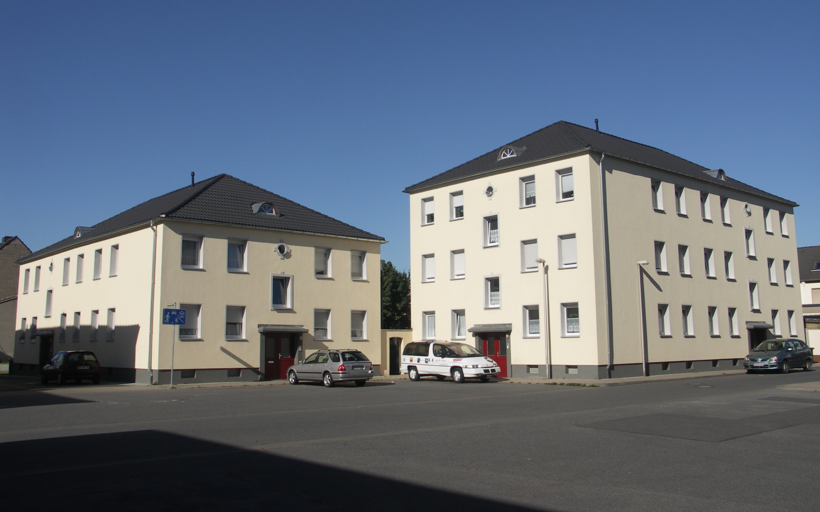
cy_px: 231
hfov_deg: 58.1
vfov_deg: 38.3
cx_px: 410
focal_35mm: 33
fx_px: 737
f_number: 6.3
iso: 50
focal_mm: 8
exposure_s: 1/400
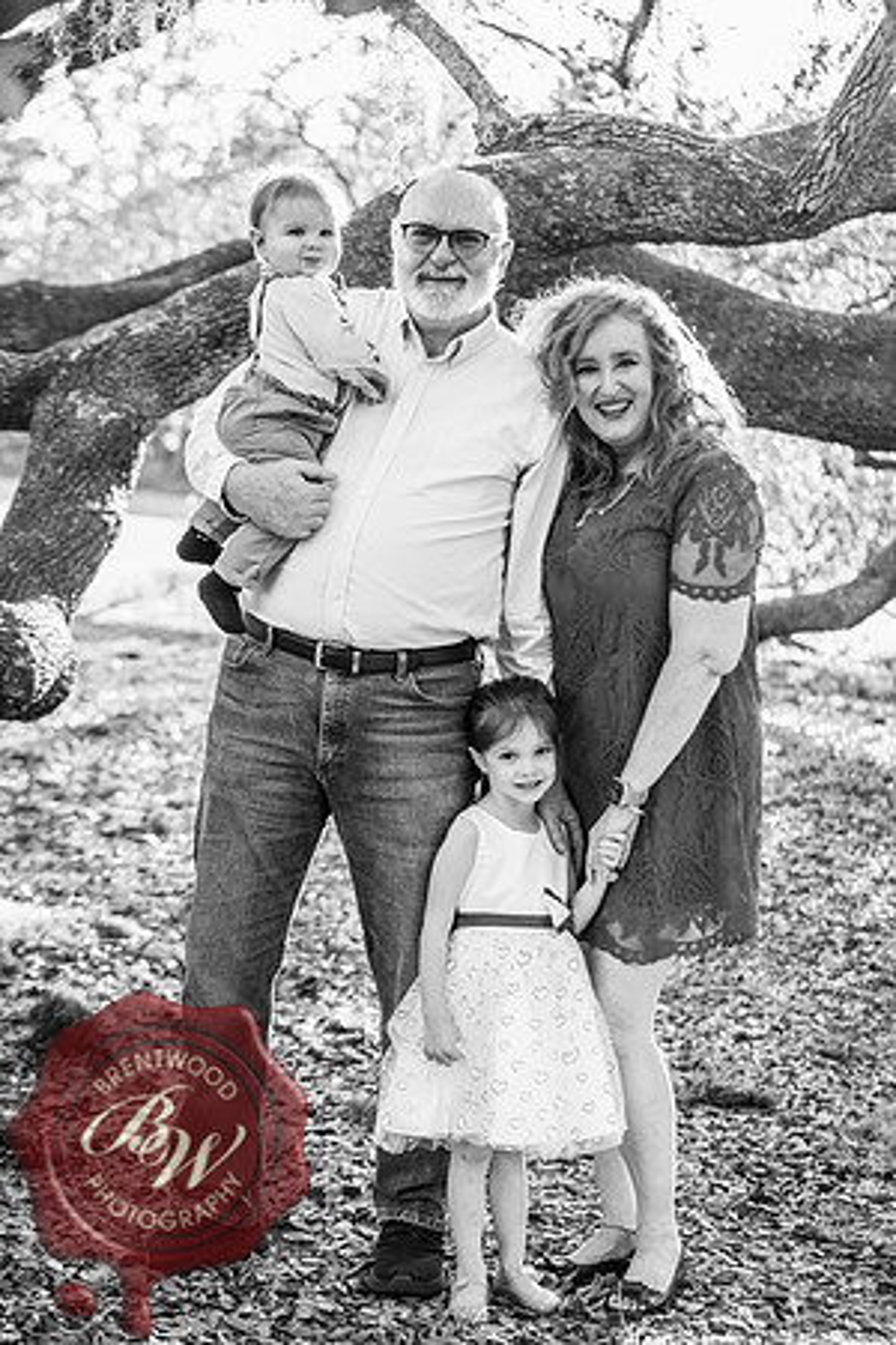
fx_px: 2613
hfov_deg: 19.5
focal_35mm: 70
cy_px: 672
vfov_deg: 28.8
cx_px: 448
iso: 200
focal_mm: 70
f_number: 3.5
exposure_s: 1/125
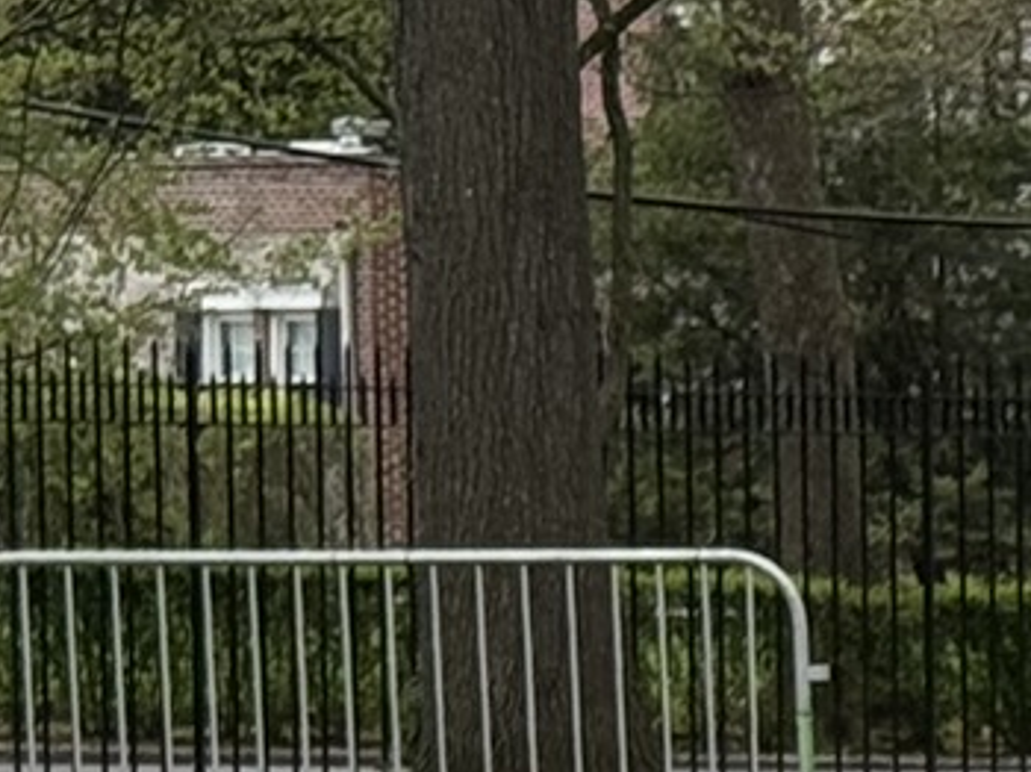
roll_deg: -0.8
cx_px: 2804
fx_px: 8364
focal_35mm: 281
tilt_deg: -5.7
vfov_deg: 5.2
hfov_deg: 6.6
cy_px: 1438
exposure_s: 1/1287
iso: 64
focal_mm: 6.76
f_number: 1.78
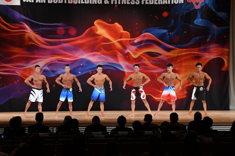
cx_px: 118
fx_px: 607
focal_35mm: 93
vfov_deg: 14.7
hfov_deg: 21.9
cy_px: 78
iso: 3200
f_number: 5.6
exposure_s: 1/400
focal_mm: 62
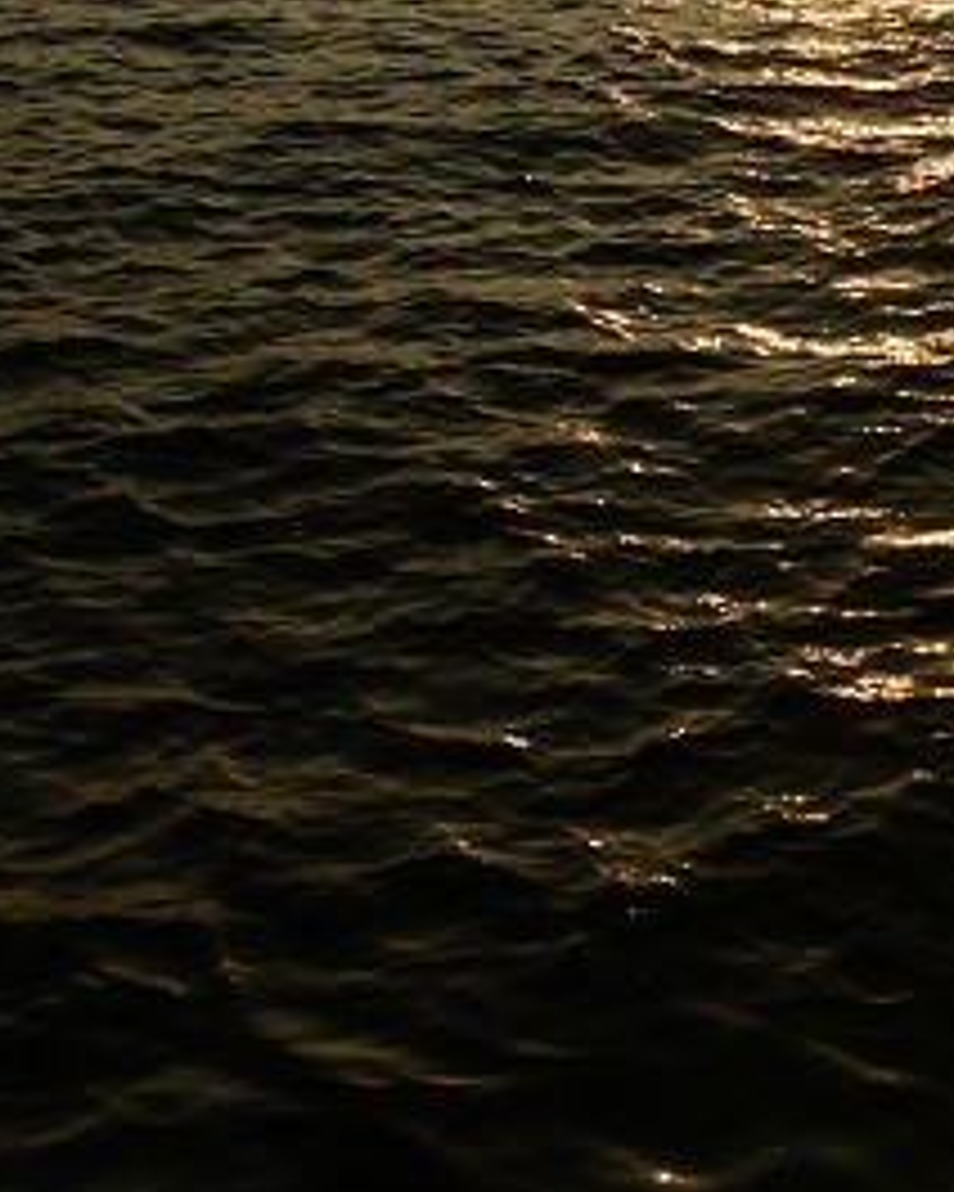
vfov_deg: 25.2
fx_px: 2400
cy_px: -220
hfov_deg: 21.9
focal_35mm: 68
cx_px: 891
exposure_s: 1/800
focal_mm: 24
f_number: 8
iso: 100
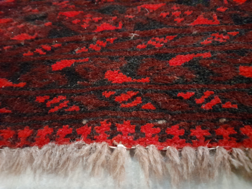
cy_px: 94
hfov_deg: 69.4
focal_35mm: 25
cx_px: 126
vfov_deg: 54.9
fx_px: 182
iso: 2000
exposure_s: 1/10
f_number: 2
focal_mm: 4.6
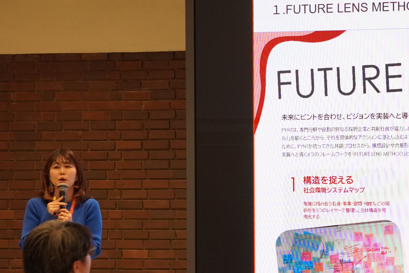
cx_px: 364
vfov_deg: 8.8
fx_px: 1772
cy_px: 180
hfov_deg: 13.1
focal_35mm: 156
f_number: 4.5
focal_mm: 55
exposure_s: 1/160
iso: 1250
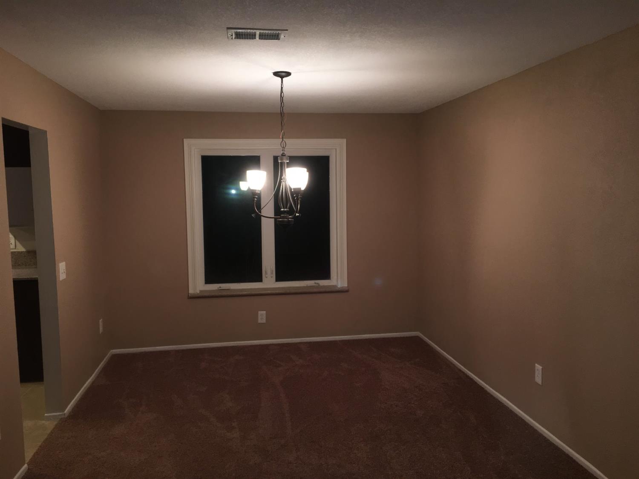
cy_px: 240
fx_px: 535
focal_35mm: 29
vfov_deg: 48.2
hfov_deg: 61.7
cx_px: 320
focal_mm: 4.15
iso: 50
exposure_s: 1/30
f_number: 2.2
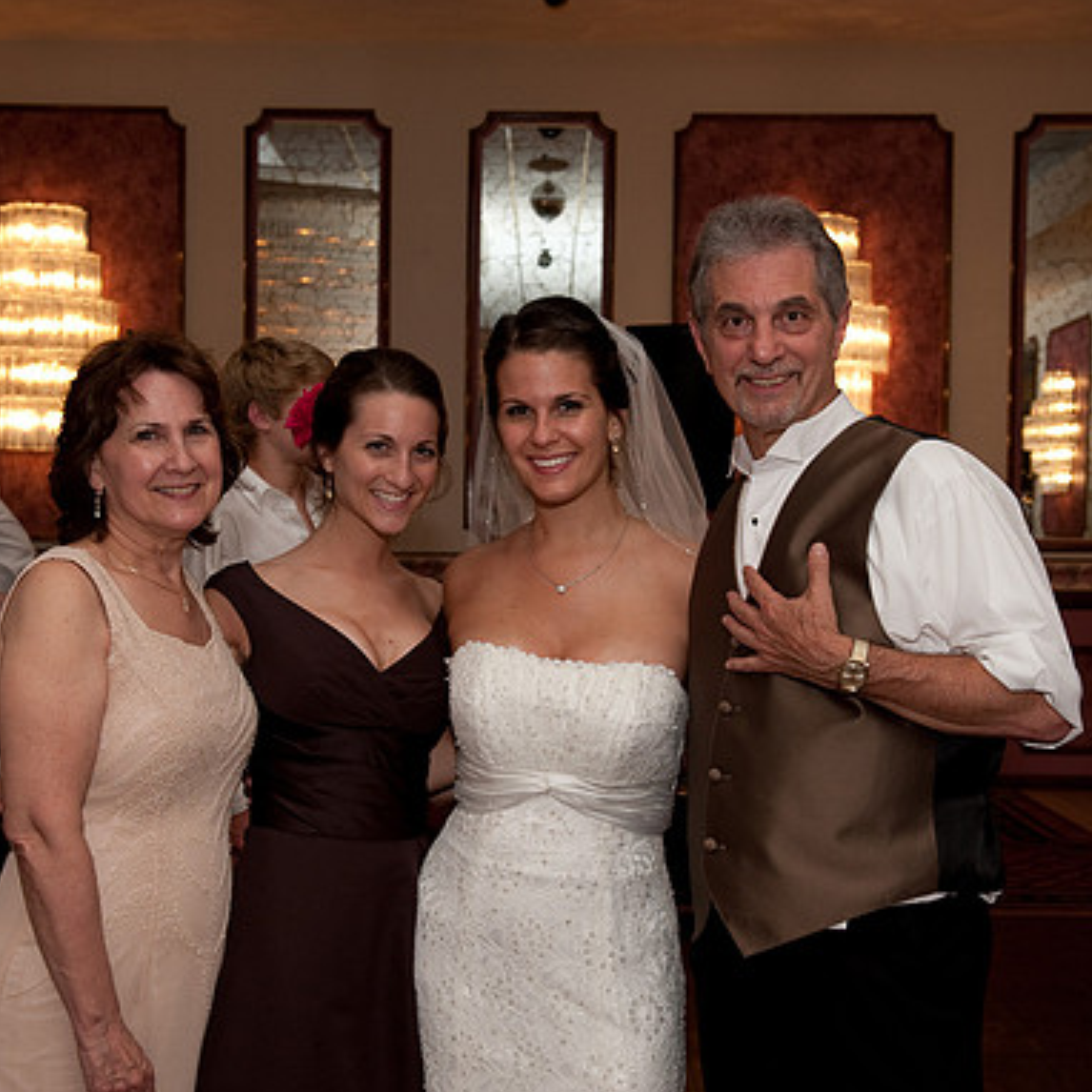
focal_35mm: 49
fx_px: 1749
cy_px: 546
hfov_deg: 34.7
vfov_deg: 34.7
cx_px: 532
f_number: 5.6
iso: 800
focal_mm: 38
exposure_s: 1/60
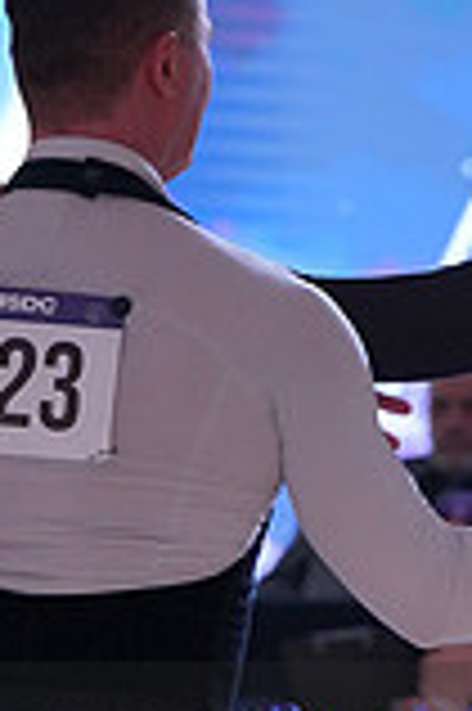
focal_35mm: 573
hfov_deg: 2.4
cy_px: 814
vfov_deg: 3.6
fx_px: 11293
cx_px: 488
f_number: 5.6
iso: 2000
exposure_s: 1/400
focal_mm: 156
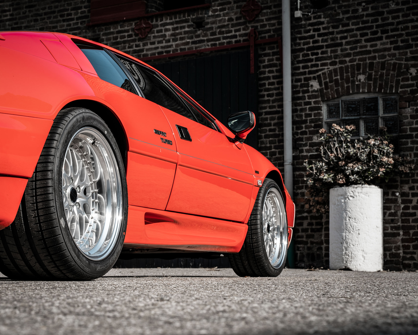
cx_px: 178
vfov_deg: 18.1
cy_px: 167
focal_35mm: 85
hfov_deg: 22.5
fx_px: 1052
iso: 100
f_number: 11
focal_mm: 75
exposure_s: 1/125
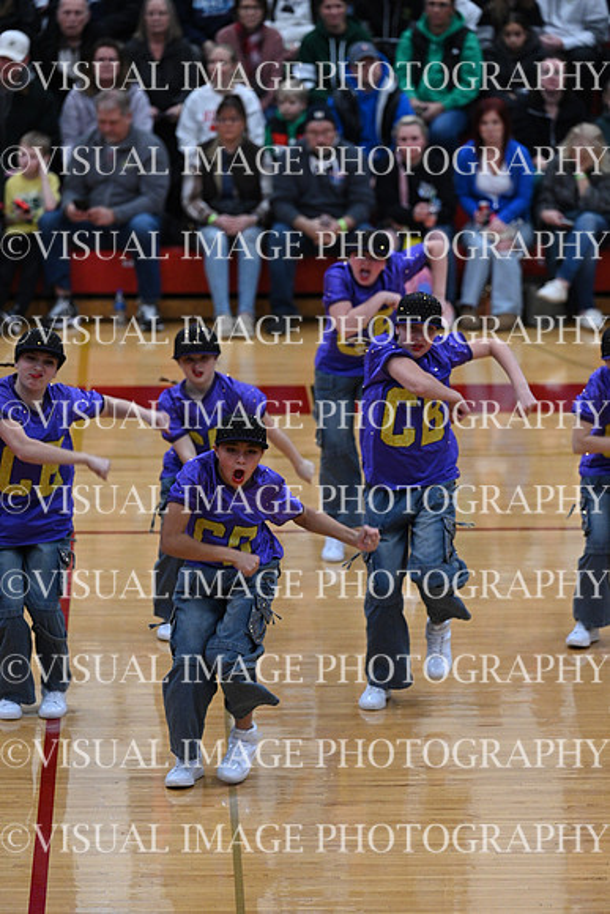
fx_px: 5080
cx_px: 305
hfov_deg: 6.9
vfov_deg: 10.3
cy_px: 457
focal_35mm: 200
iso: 4000
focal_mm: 200
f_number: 4
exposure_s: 1/400
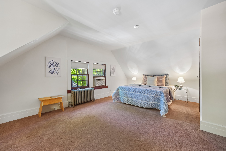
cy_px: 76
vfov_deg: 81.2
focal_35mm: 14
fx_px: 88
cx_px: 113
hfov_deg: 104.3
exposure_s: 1/4
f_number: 5.6
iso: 160
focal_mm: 9.2
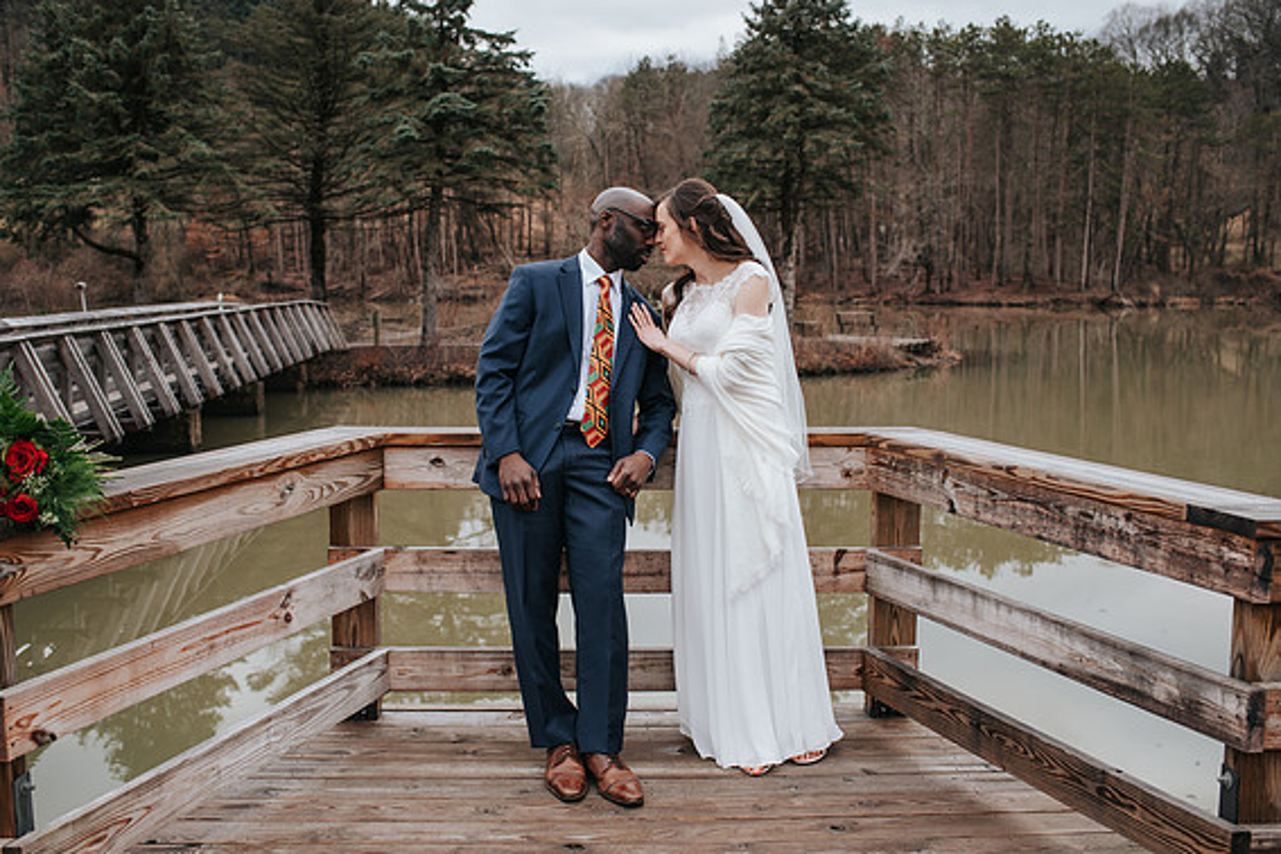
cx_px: 630
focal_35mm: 36
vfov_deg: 36.9
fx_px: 1281
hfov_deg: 53.1
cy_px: 425
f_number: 3.2
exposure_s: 1/200
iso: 200
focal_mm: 35
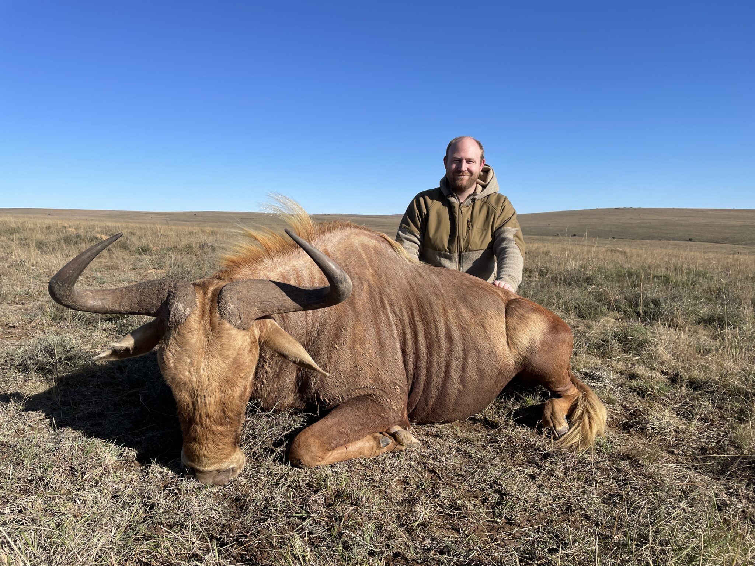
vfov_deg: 53.1
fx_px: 567
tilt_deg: -6.7
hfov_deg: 67.3
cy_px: 283
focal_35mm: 26
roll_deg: +0.6
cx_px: 378
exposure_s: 1/3731
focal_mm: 4.2
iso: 32
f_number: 1.6
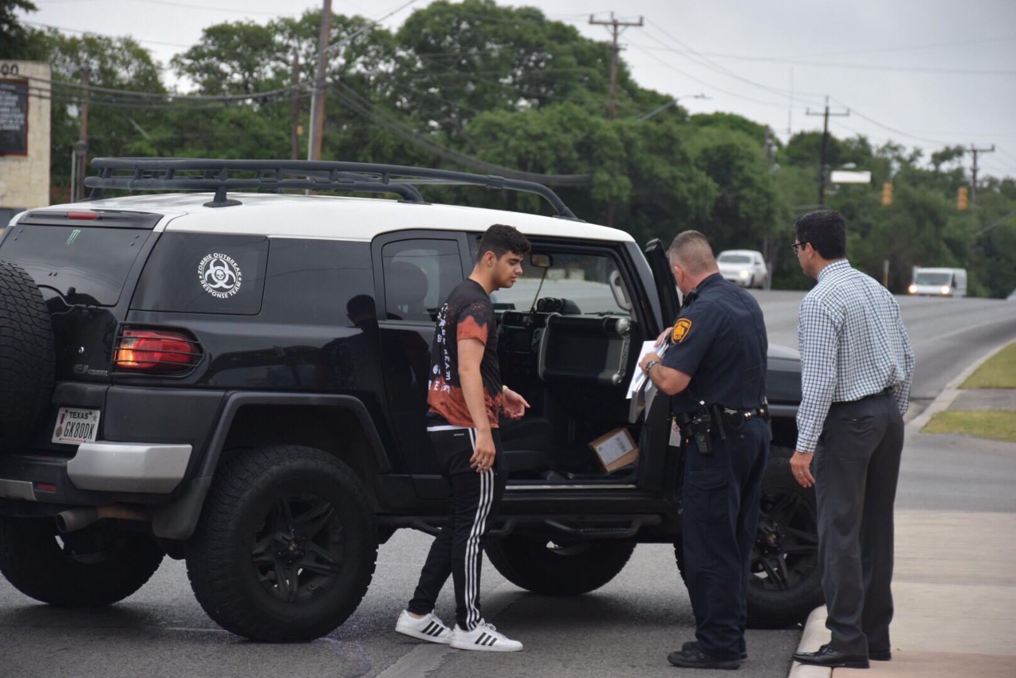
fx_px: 4262
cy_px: 337
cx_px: 505
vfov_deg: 9.1
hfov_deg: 13.6
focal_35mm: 151
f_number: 5.6
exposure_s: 1/400
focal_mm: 100
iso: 400
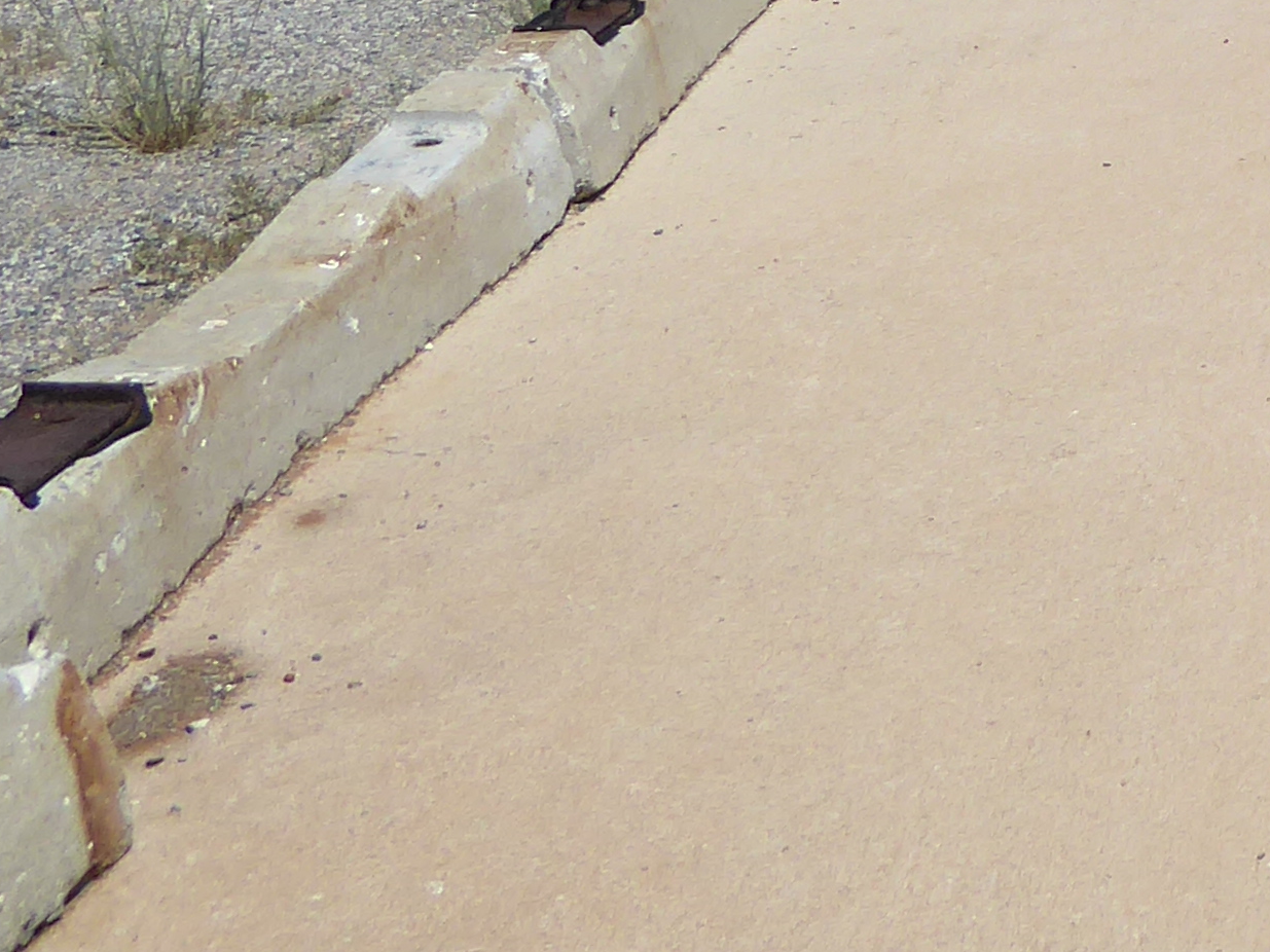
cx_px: 1877
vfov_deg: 16.7
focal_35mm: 81
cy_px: -444
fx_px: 2971
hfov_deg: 20.7
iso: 80
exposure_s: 1/1600
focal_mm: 4.3
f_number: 3.3
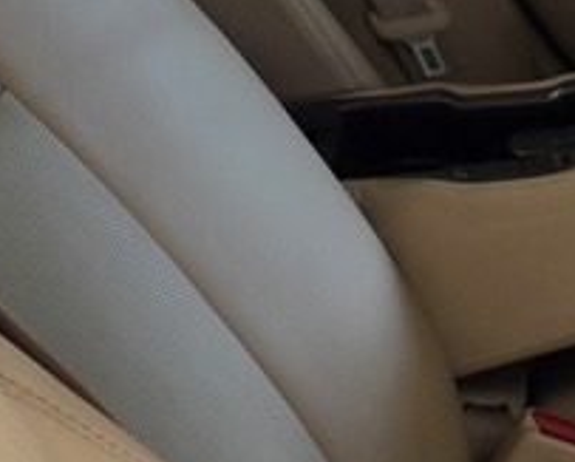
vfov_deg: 13.6
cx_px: 1328
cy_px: 125
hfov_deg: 13.2
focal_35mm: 113
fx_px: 1926
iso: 100
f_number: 1.7
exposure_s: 1/180
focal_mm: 6.25
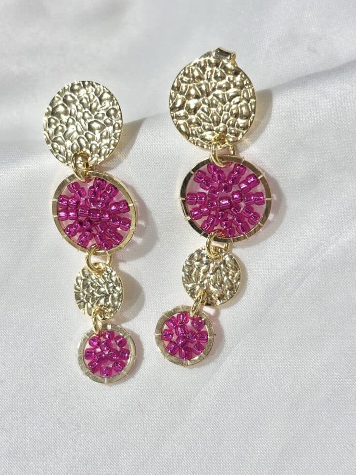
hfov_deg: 27.0
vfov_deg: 35.5
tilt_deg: -58.4
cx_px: 178
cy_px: 241
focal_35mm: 54
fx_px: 740
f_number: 1.6
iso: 32
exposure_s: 1/271
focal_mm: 5.96
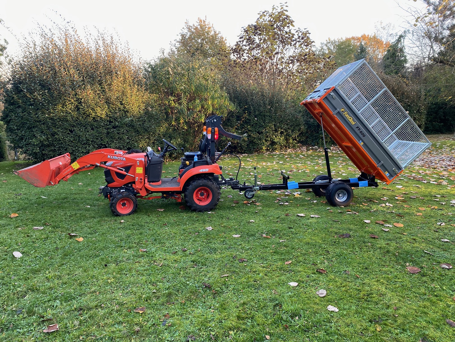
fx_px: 342
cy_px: 171
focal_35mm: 26
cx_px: 228
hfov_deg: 67.3
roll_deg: -1.5
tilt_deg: -12.5
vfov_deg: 53.1
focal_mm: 4.25
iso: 50
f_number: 1.8
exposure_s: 1/121
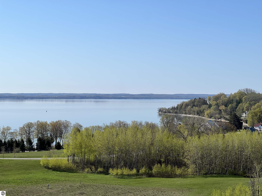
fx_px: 583
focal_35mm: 77
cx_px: 131
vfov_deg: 19.1
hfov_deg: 25.3
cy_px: 98
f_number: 2.8
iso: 32
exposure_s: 1/1277
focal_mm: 9
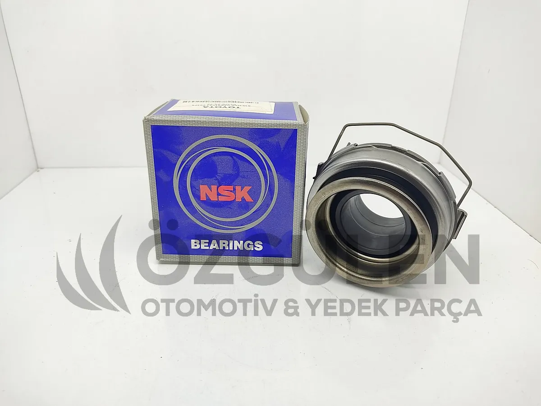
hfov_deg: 67.3
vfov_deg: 53.1
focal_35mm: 26
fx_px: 406
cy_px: 203
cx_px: 270
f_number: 1.79
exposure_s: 1/100
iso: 160
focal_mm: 4.74
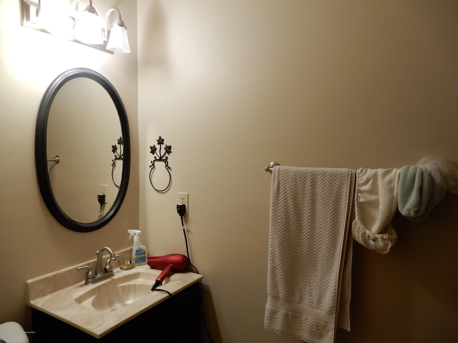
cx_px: 229
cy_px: 172
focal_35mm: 24
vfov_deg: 56.8
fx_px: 318
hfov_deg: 71.6
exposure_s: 1/30
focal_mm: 4.3
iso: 220
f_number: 3.4
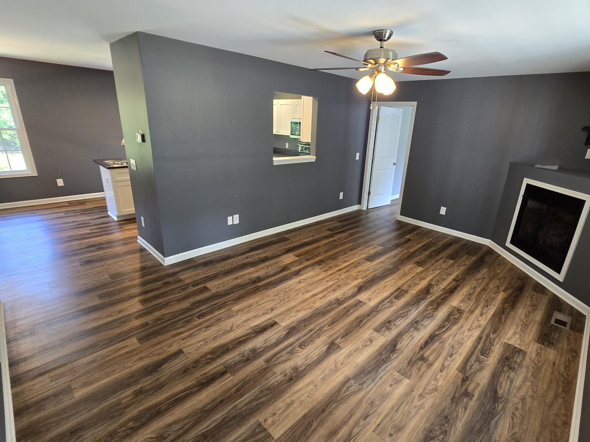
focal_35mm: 16
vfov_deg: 78.1
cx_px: 311
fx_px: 273
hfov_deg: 94.4
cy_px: 225
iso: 250
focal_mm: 2.2
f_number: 2.2
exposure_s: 1/60
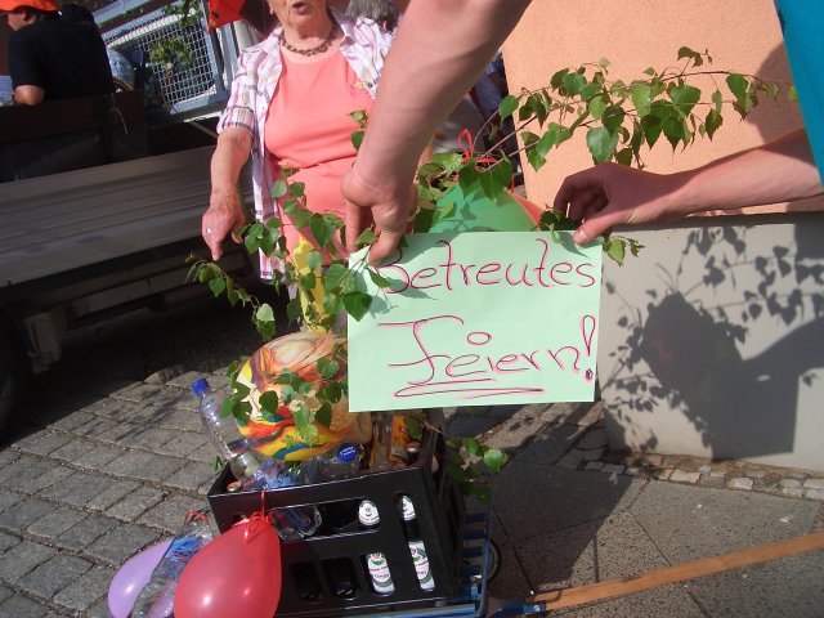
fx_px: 833
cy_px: 309
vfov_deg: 40.7
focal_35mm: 35
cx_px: 412
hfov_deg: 52.6
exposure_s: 1/800
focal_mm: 5.8
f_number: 4.3
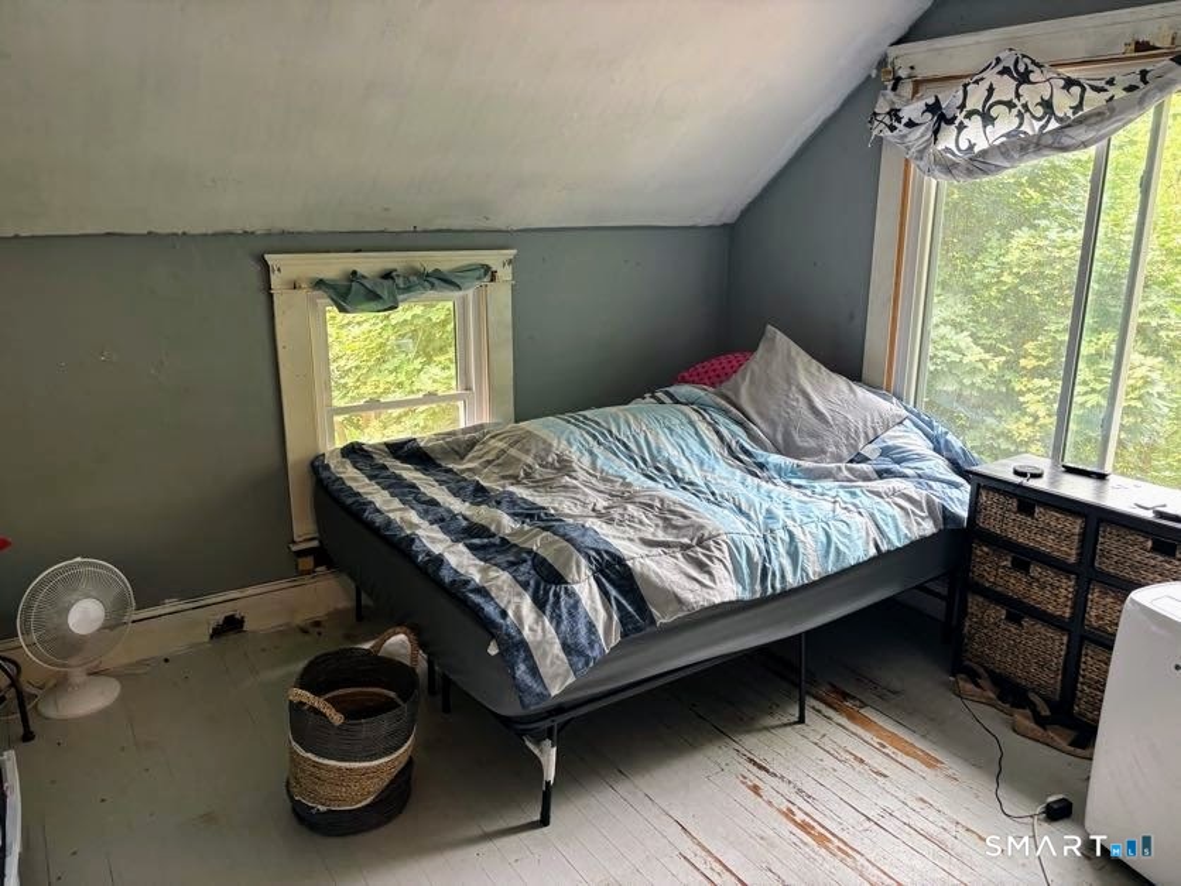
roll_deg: -0.7
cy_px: 443
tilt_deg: -14.1
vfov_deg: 53.1
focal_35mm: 26
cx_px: 590
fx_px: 887
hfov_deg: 67.3
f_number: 1.6
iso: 160
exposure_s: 1/60
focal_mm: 5.96
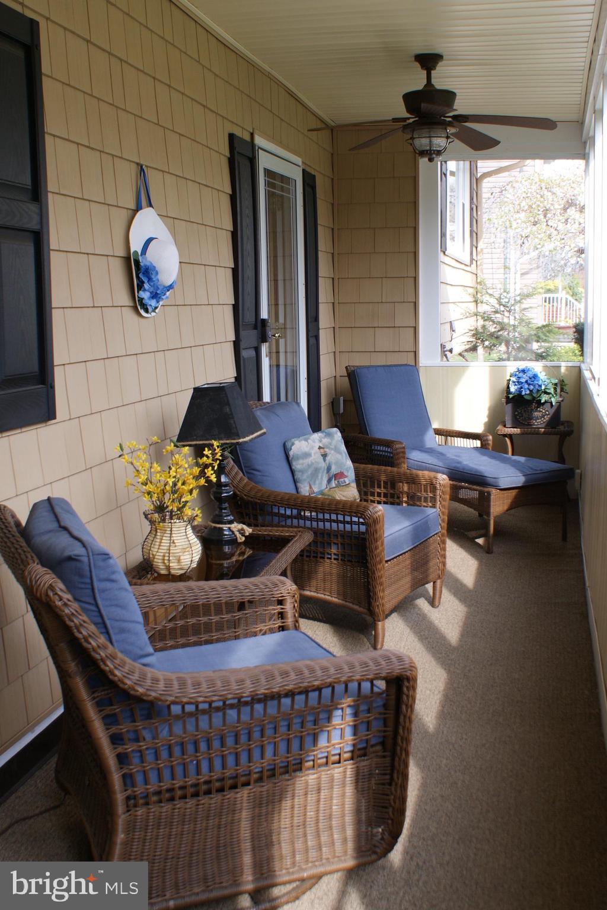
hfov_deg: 35.1
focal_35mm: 38
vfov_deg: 50.7
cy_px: 455
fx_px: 961
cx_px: 304
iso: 100
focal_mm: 18
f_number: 5
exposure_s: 1/40
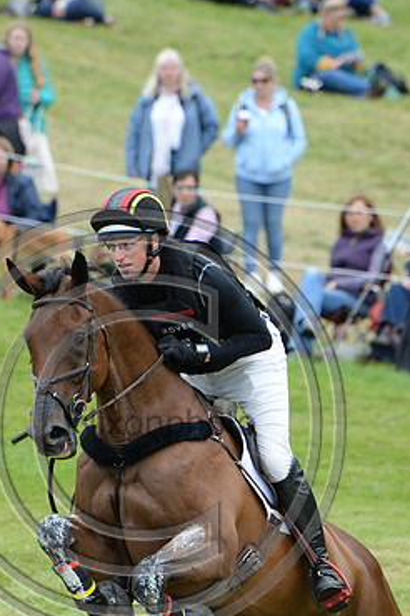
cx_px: 127
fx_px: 8591
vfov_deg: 4.1
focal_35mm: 502
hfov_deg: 2.7
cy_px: 393
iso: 1000
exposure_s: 1/1000
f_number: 6.3
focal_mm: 320
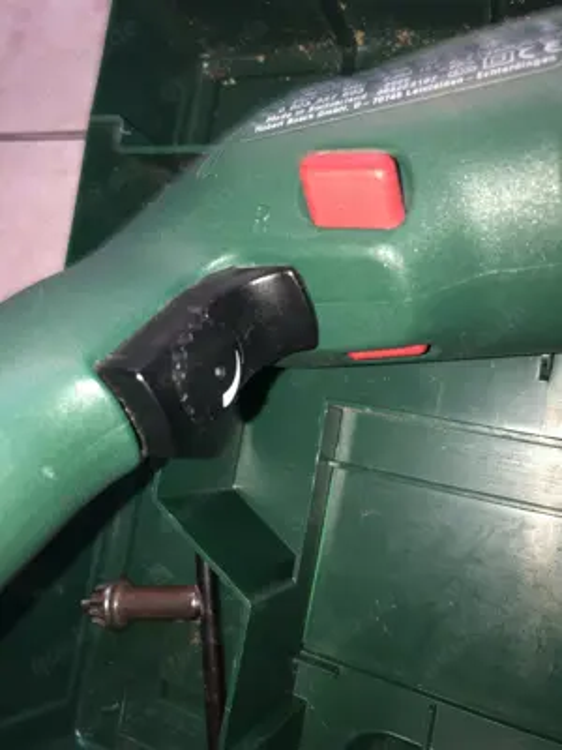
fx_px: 606
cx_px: 281
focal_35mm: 28
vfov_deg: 63.4
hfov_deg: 49.7
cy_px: 375
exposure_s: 1/4
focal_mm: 3.99
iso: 20
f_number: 1.8
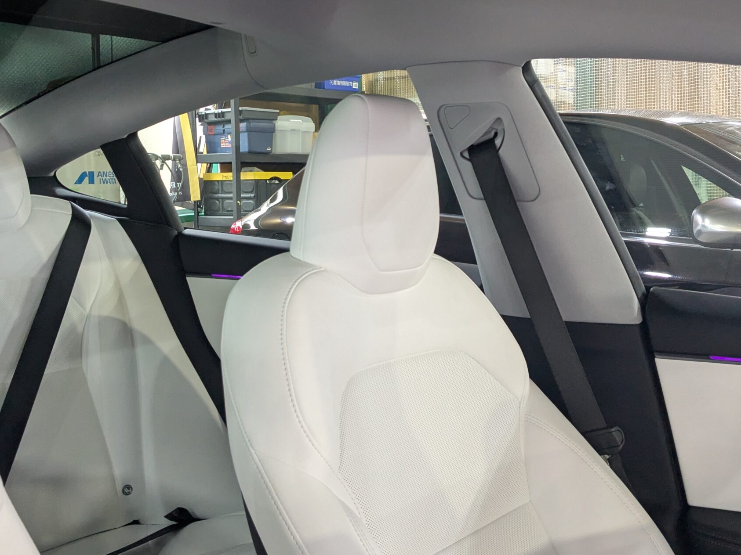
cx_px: 330
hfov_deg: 45.7
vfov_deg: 35.0
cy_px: 232
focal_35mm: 41
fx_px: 878
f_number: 1.73
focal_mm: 4.38
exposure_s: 1/120
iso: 362
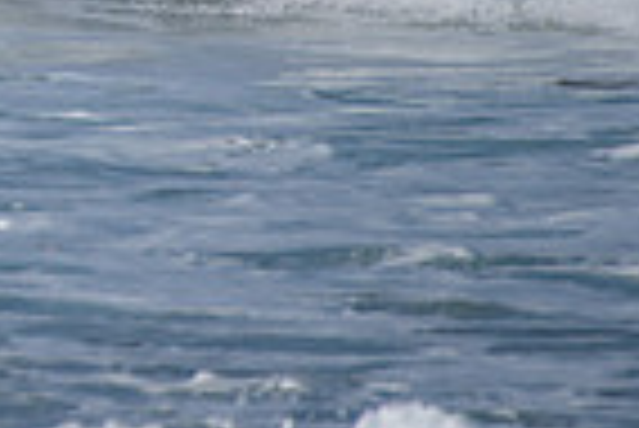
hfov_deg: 1.0
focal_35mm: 2117
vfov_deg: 0.7
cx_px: -504
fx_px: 37615
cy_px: -430
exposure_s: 1/2000
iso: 220
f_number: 5.6
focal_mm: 500
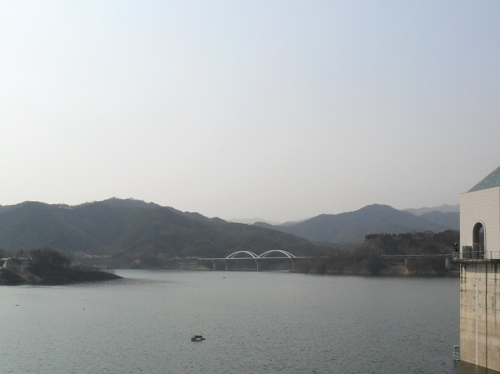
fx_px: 578
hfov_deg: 46.3
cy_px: 255
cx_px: 318
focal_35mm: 40
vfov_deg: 35.5
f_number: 8.9
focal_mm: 4.9
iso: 100
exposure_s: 1/350
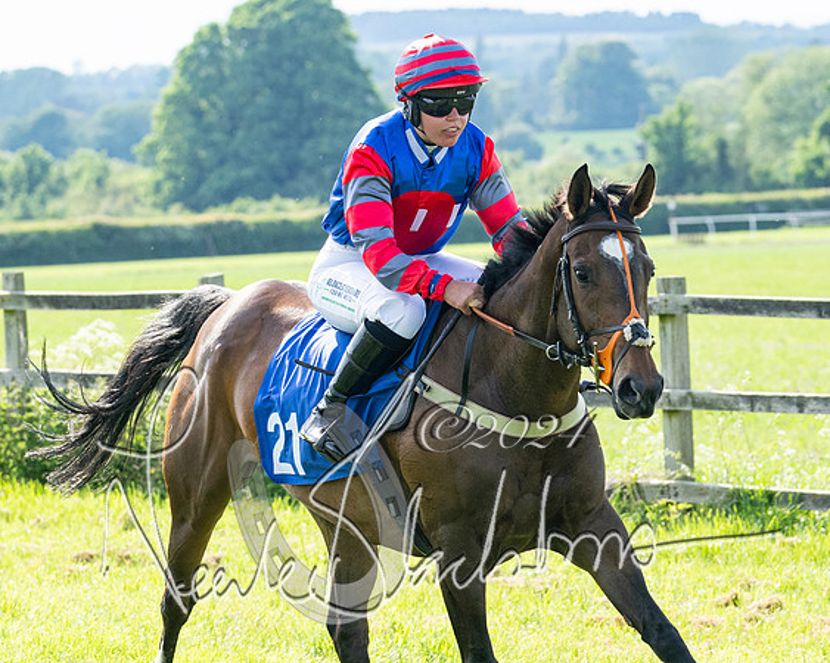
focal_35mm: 261
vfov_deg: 5.9
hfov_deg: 7.4
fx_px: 6418
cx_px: 379
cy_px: 216
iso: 400
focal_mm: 115
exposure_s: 1/1250
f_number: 5
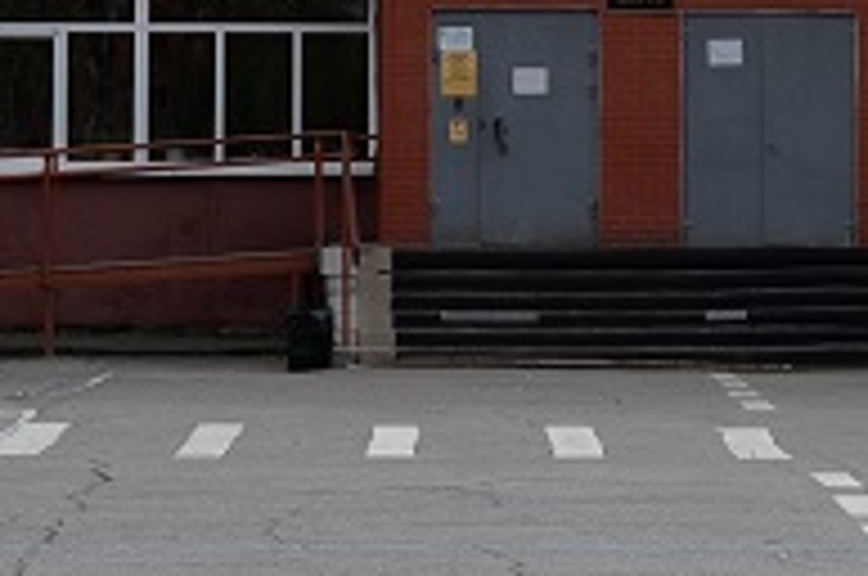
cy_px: -180
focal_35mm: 218
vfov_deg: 6.2
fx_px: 5247
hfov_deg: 9.4
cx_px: 594
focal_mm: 35
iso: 100
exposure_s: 1/320
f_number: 7.1
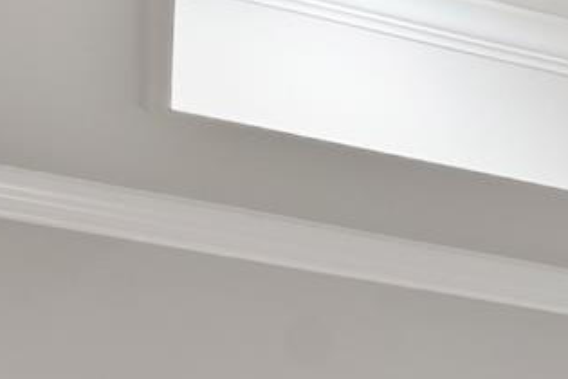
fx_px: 2004
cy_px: 1029
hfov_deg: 11.5
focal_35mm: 127
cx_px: 1571
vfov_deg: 9.2
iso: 250
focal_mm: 16
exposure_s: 1/2.5
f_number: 9
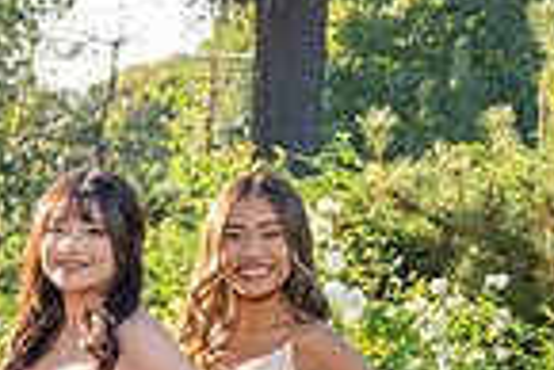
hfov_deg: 13.2
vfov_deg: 9.3
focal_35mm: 144
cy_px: 574
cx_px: -363
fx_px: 2218
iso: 200
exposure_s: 1/200
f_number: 5
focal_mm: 36
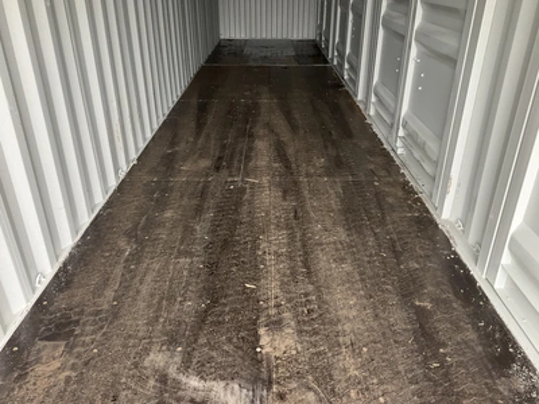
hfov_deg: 61.7
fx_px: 452
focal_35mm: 29
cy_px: 202
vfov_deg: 48.2
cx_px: 270
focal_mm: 3
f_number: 1.8
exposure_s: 1/60
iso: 125
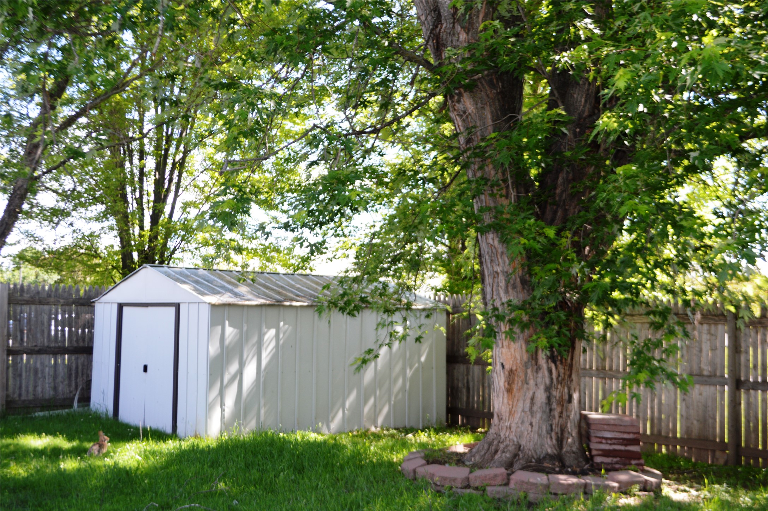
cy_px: 256
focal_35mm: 45
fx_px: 959
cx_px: 384
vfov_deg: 29.8
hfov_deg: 43.6
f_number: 4.5
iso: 200
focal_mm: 30
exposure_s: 1/125
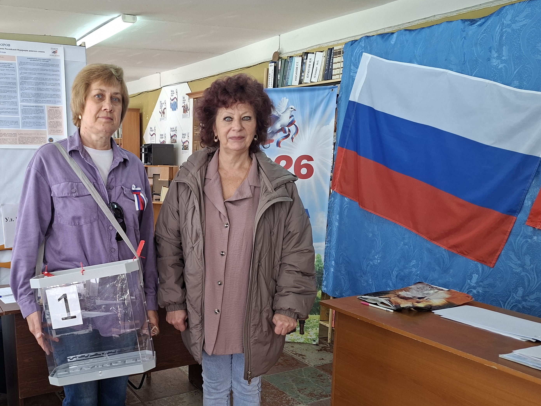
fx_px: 516
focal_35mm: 33
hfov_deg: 53.8
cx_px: 165
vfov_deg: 42.4
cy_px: 271
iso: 125
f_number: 1.8
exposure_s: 1/120
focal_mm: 5.54
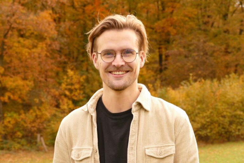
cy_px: 82
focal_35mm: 88
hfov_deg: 23.1
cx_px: 122
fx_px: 596
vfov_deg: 15.5
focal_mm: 32.24
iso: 125
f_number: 3.8
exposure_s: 1/160
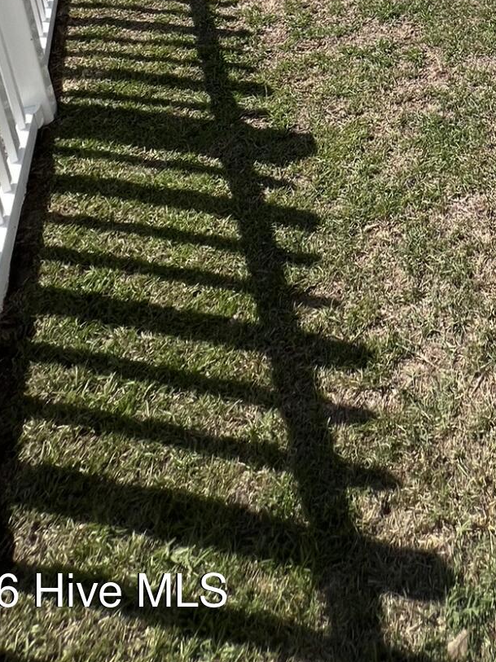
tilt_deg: -18.9
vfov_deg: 39.3
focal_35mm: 32
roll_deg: +1.1
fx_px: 612
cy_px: -149
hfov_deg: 39.2
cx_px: 491
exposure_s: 1/1553
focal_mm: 1.57
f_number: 1.8
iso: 32
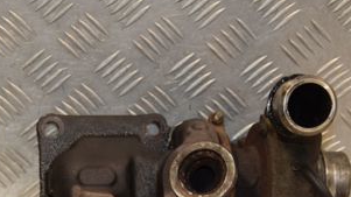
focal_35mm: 127
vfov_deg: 9.4
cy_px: 232
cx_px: 118
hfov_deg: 16.9
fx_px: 1181
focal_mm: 38
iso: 800
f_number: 5
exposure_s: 1/200
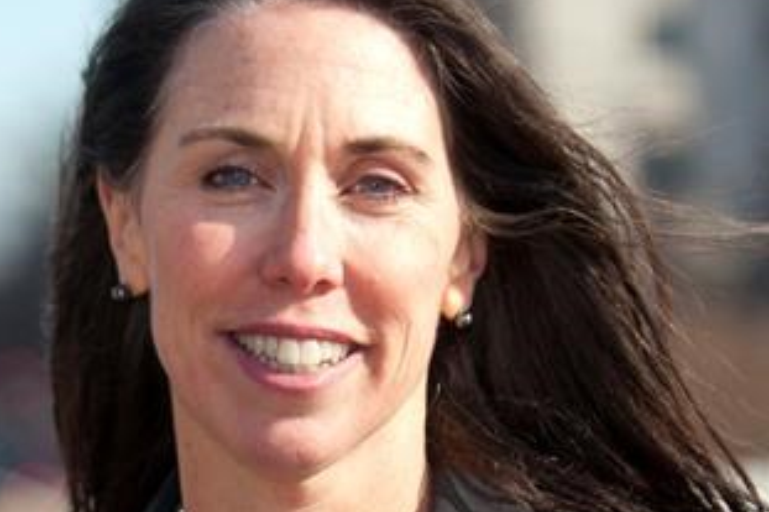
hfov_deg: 8.2
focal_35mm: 251
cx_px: 171
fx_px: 5359
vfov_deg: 5.5
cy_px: 324
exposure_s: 1/1600
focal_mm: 80
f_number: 2.8
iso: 200
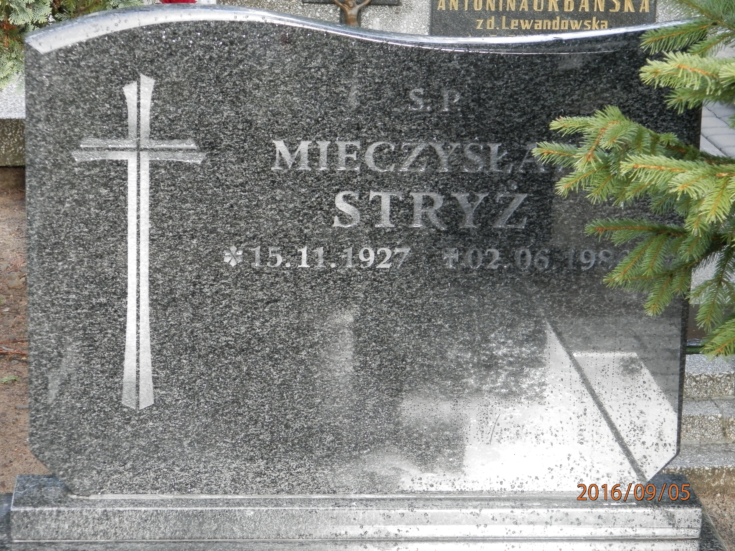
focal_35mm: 106
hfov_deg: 18.5
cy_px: 276
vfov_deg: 14.0
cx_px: 368
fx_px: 2251
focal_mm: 19
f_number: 4.5
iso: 200
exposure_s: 1/60
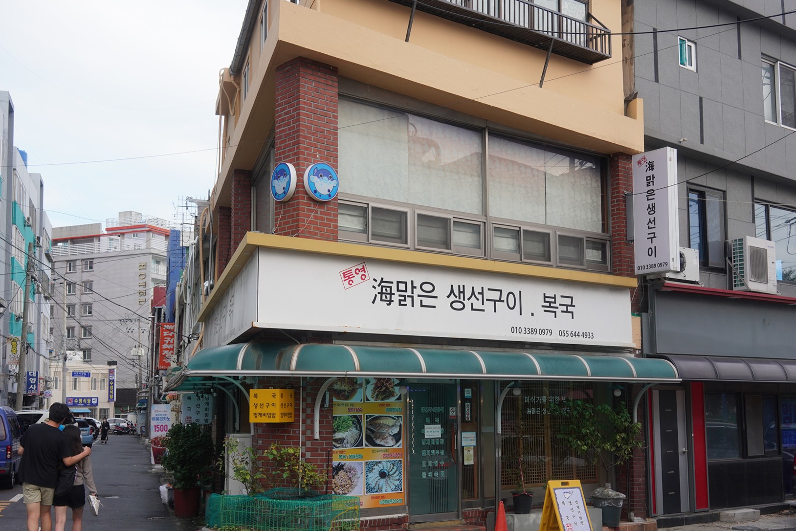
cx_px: 405
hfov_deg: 45.4
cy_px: 290
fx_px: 951
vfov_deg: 31.2
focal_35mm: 43
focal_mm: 35
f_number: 8
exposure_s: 1/100
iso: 400
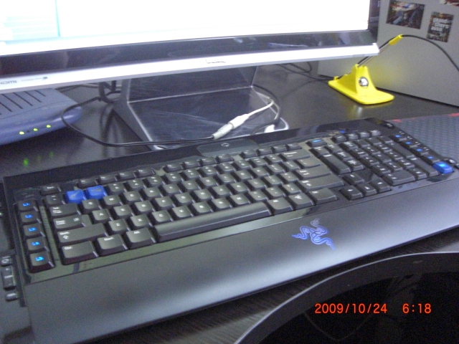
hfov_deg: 49.0
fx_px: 504
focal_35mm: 38
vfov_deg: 37.7
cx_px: 230
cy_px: 172
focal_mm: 6.2
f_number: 2.7
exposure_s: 1/13
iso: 800
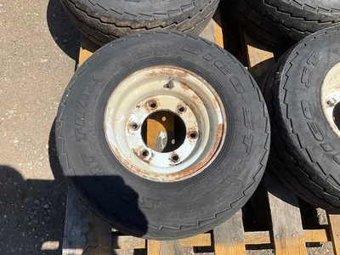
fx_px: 285
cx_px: 170
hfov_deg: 61.7
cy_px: 128
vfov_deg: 48.2
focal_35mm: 29
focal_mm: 3
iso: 25
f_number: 1.8
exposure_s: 1/1730
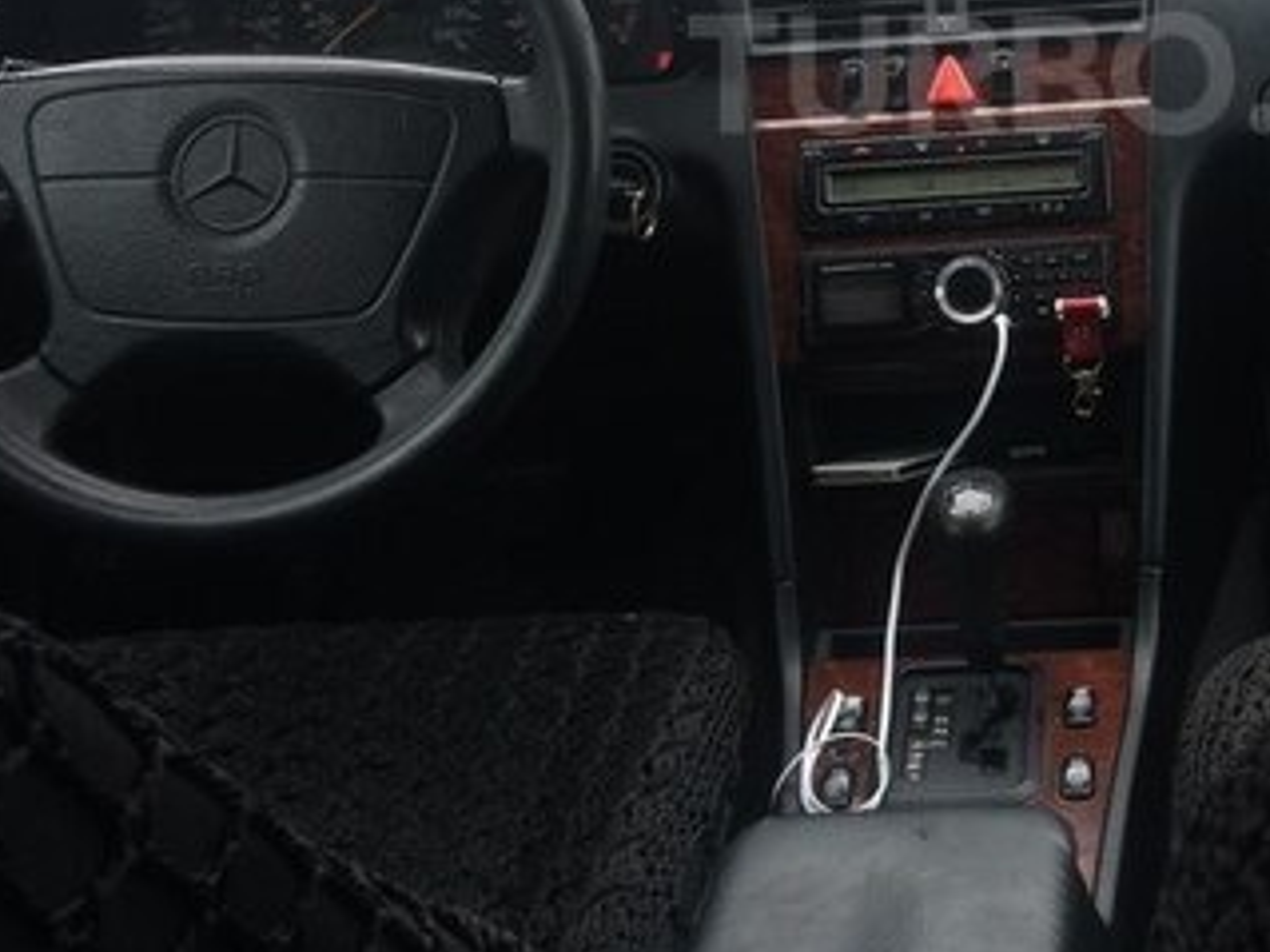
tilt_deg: -16.6
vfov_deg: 23.7
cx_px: 1095
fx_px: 2200
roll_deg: +2.4
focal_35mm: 60
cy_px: 74
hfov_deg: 31.0
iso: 32
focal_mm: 4.15
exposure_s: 1/145
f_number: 2.2
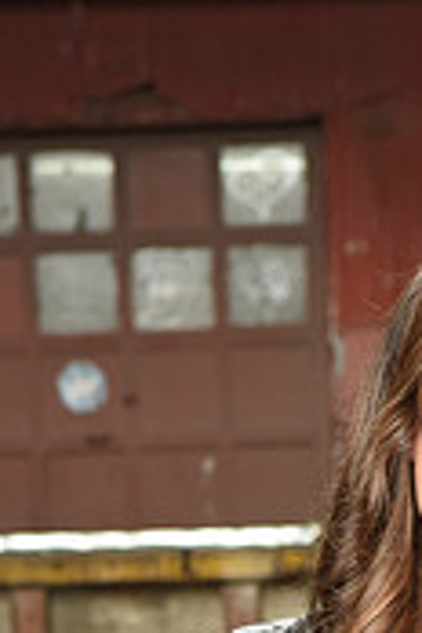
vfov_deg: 11.0
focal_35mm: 183
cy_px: 829
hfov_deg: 7.5
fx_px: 3217
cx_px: 311
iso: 500
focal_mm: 55
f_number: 6.3
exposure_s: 1/60
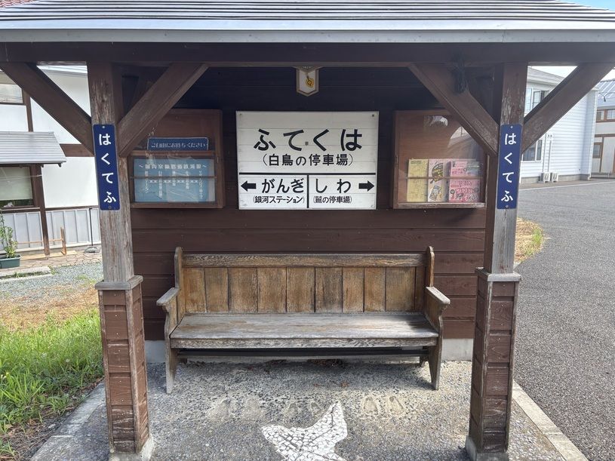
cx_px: 308
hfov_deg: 67.3
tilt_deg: -9.4
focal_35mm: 26
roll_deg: -0.1
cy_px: 230
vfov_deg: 53.1
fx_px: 462
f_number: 1.6
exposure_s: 1/456
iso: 50
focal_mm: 5.96
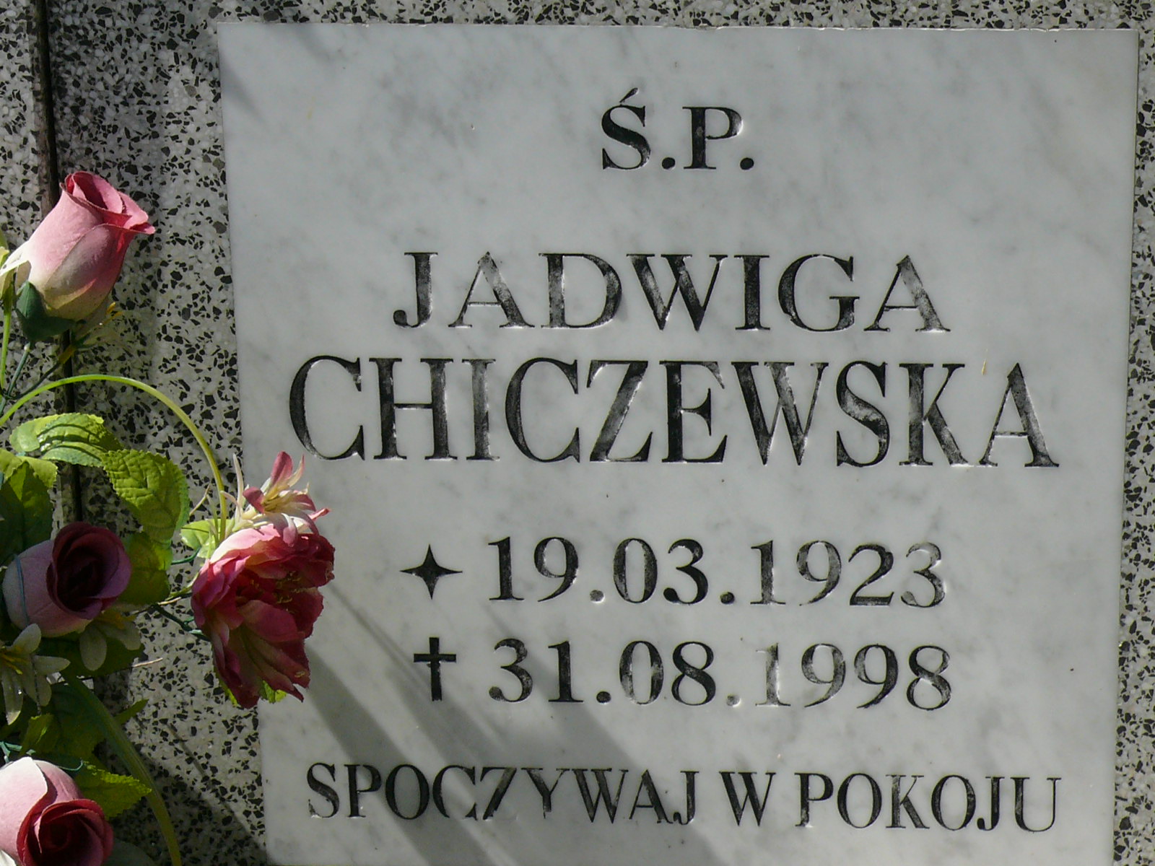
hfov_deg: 14.7
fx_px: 4471
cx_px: 578
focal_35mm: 134
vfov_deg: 11.1
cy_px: 433
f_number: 6.3
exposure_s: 1/400
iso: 100
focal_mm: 15.8
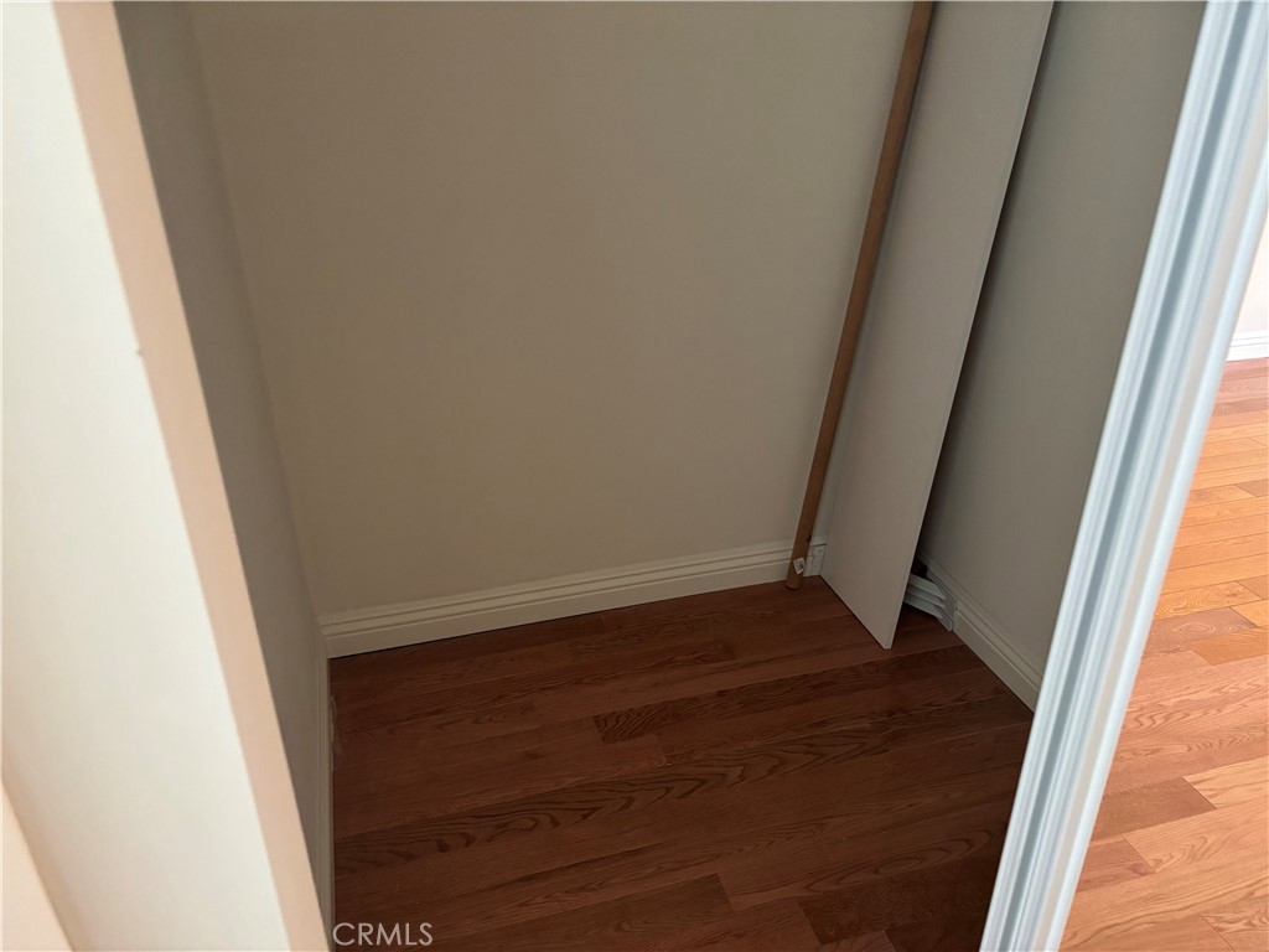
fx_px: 953
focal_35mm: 26
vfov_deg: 53.1
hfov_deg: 67.3
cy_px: 476
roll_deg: +0.5
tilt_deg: -26.8
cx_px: 634
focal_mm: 5.96
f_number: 1.6
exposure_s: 1/60
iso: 400
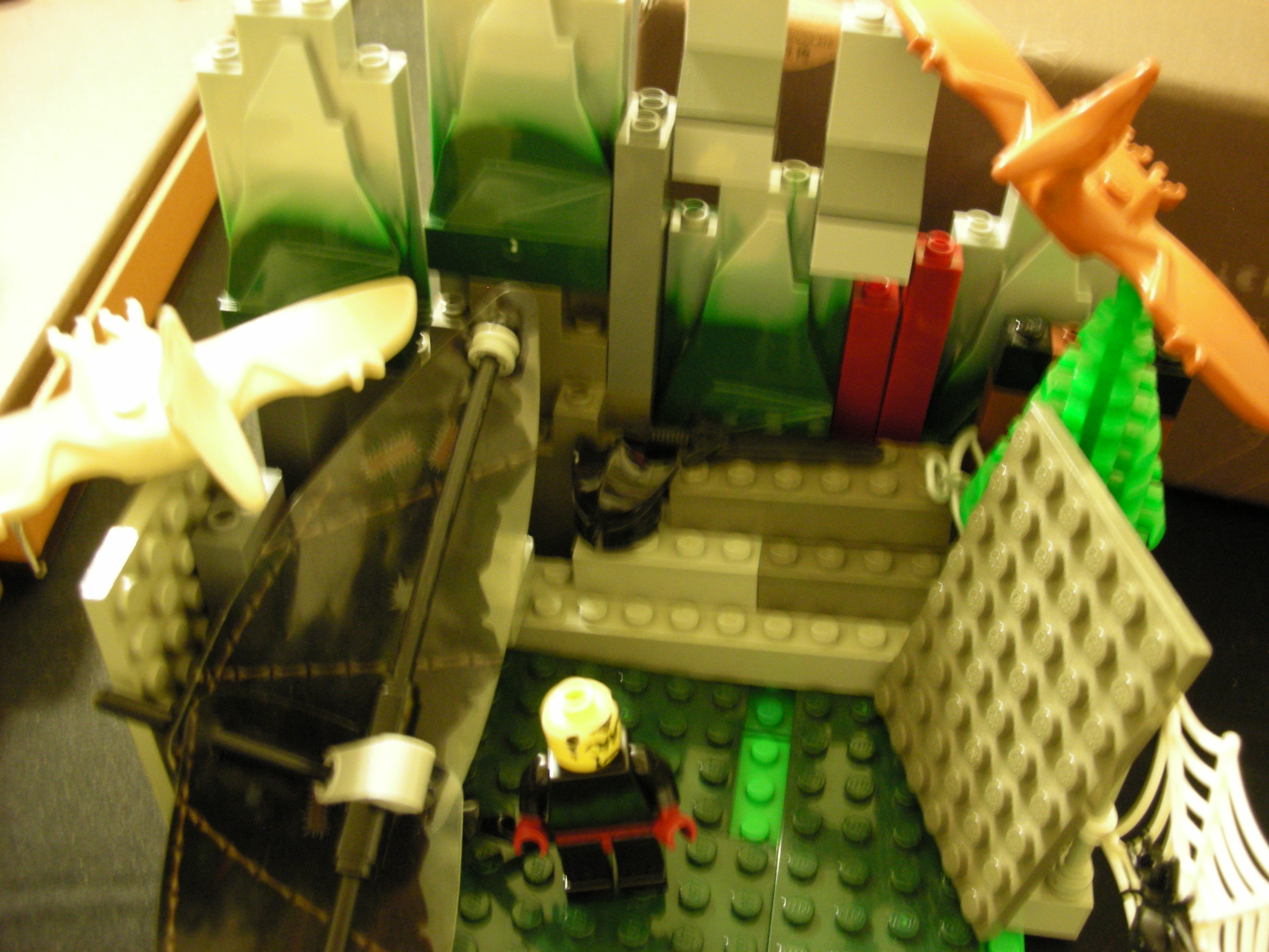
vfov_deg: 40.7
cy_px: 476
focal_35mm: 35
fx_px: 1283
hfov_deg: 52.6
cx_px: 634
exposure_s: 1.31
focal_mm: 5.8
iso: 200
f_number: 3
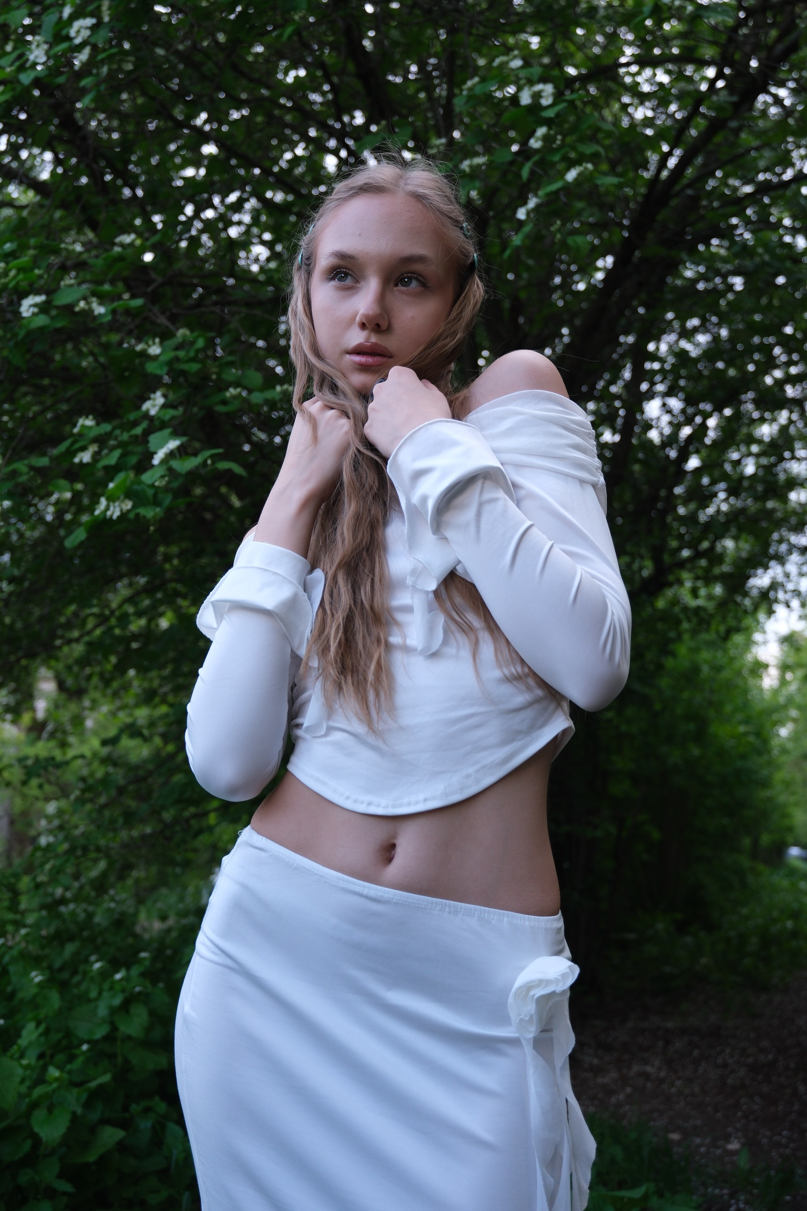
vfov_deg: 42.7
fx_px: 1547
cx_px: 404
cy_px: 606
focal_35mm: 46
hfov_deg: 29.2
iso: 400
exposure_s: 1/210
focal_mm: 30.5
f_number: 3.7
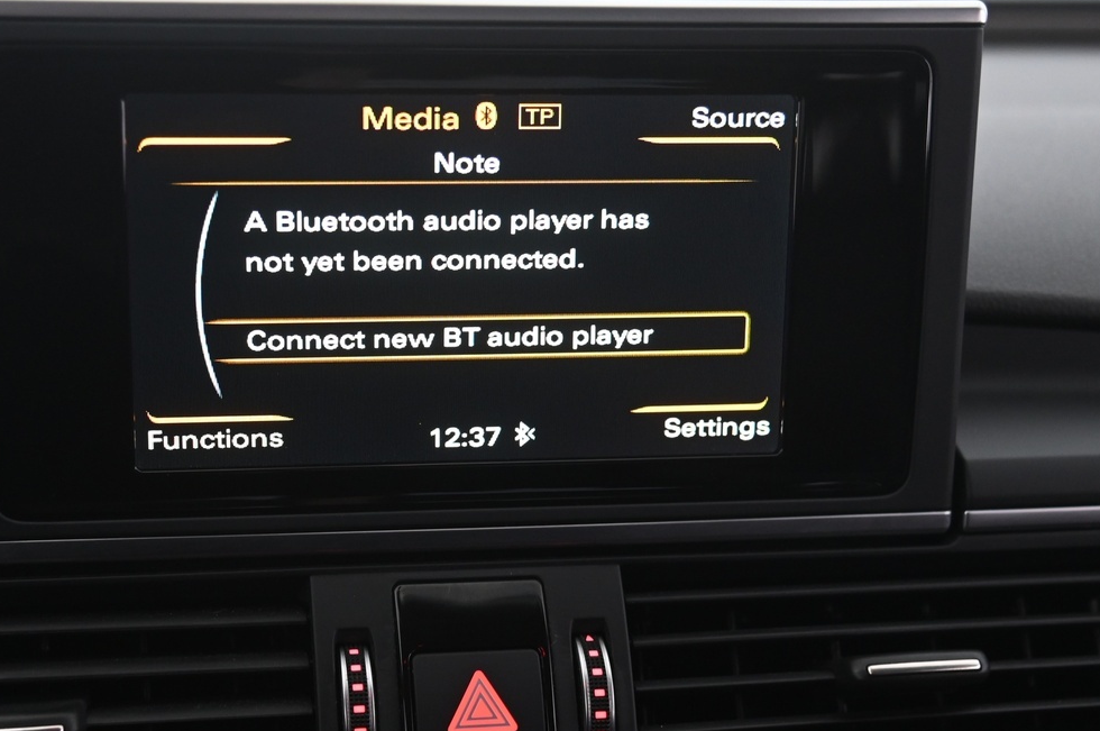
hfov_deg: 31.8
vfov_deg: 21.3
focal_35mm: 63
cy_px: 545
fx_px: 1923
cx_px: 412
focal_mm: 38
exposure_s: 1/25
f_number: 4
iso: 2000
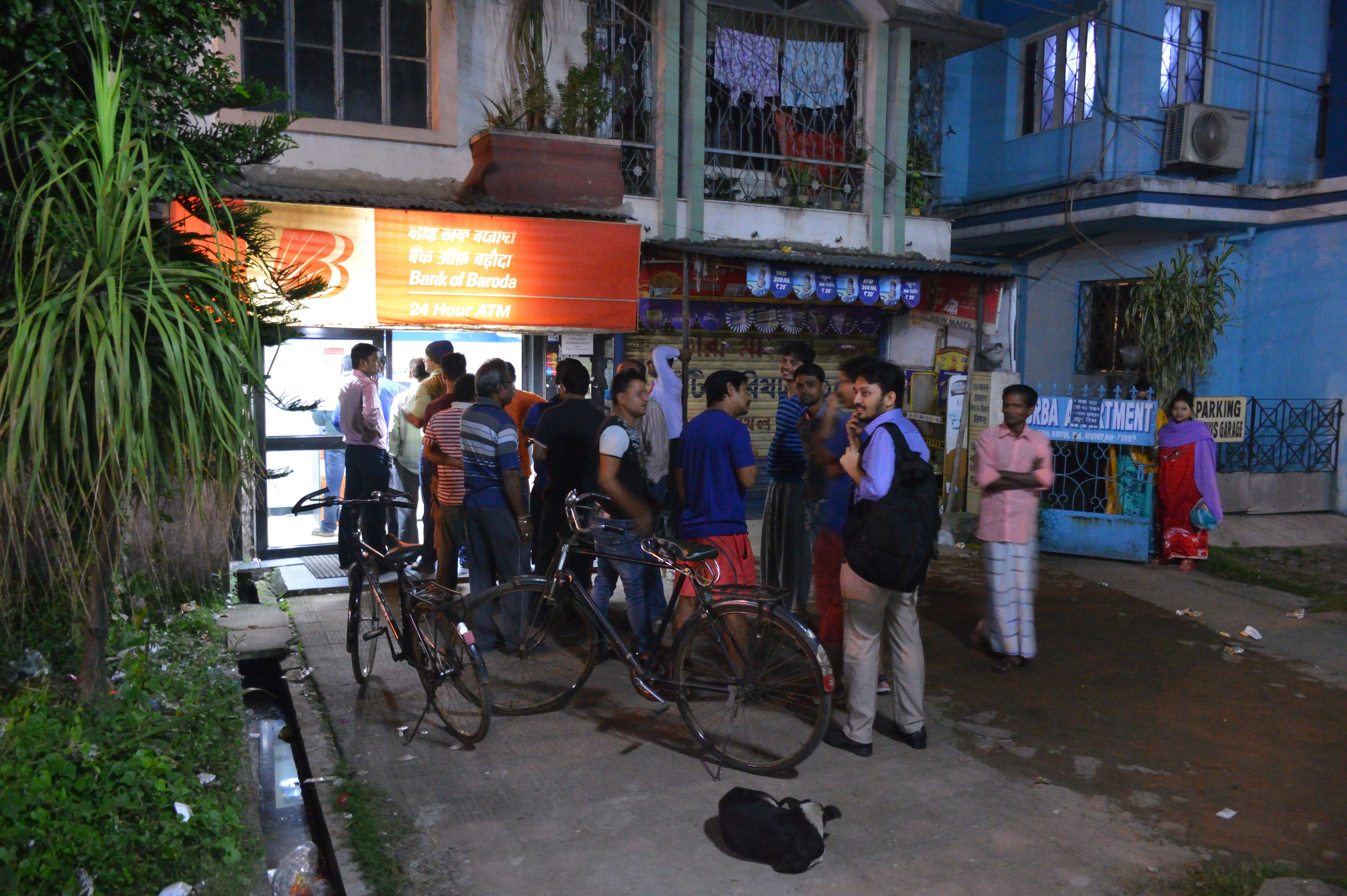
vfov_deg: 47.8
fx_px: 1009
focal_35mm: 27
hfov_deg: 67.4
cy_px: 448
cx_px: 674
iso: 3200
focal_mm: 18
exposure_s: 1/8
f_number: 3.5
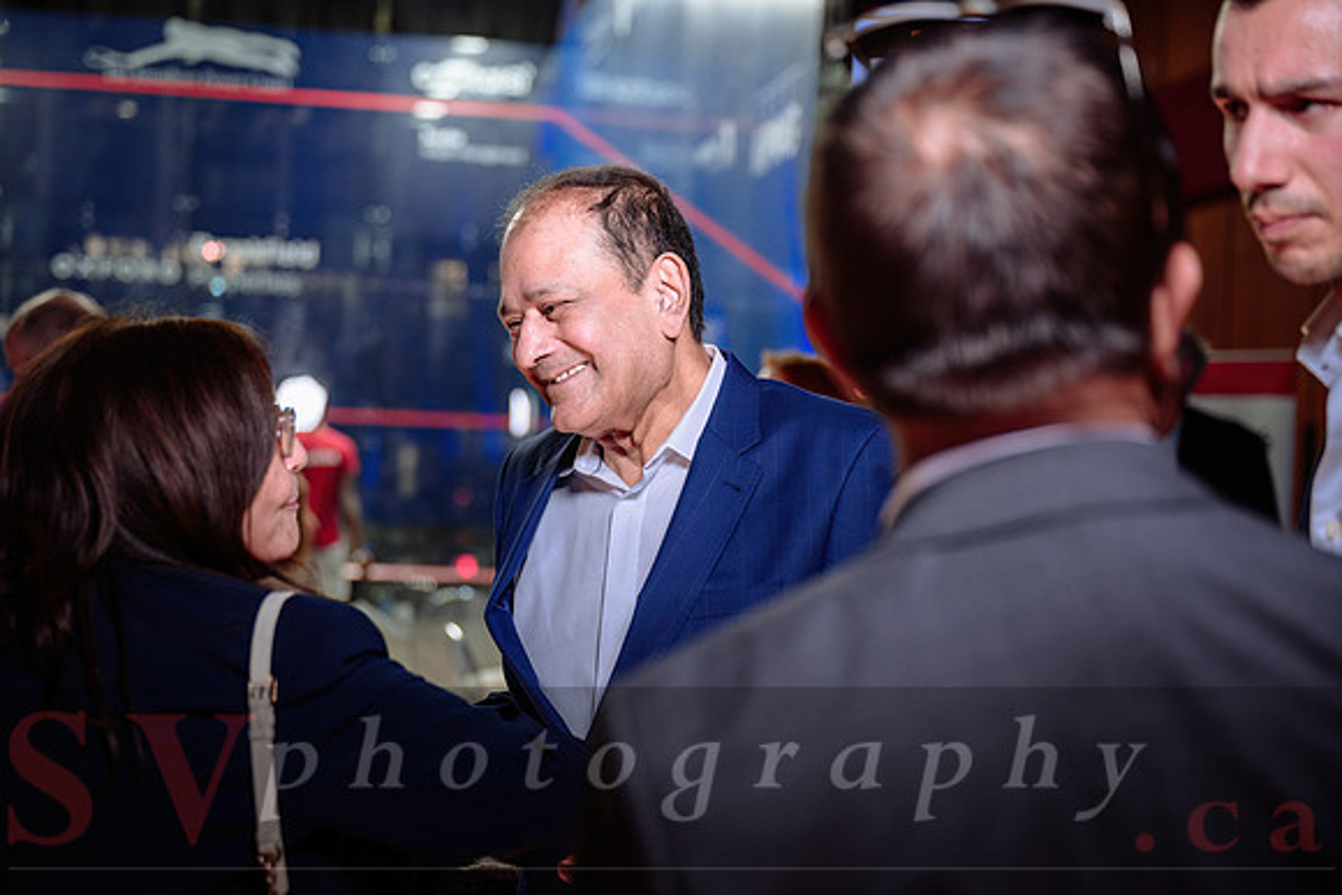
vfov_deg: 23.4
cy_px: 448
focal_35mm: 58
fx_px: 2163
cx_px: 671
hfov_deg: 34.5
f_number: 2.8
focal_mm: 58
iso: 500
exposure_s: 1/125
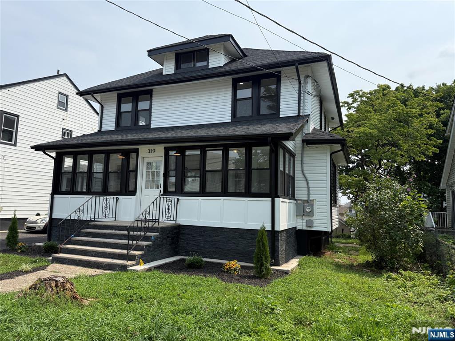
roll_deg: -1.6
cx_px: 228
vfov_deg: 56.8
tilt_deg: +6.9
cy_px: 170
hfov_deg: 71.6
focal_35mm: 24
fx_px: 315
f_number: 1.78
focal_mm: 6.76
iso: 100
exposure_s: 1/4673
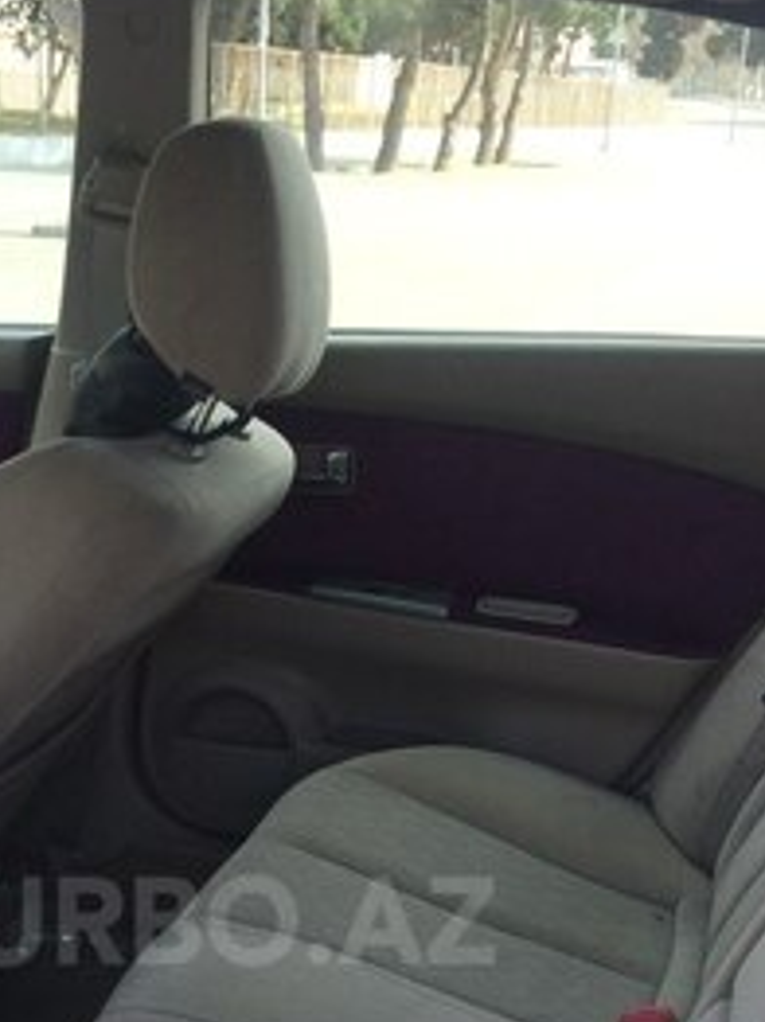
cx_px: 195
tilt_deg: -28.6
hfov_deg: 26.2
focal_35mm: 55
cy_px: 921
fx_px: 1623
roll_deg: +1.9
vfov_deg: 33.1
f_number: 2.2
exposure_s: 1/316
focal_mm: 4.15
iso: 32
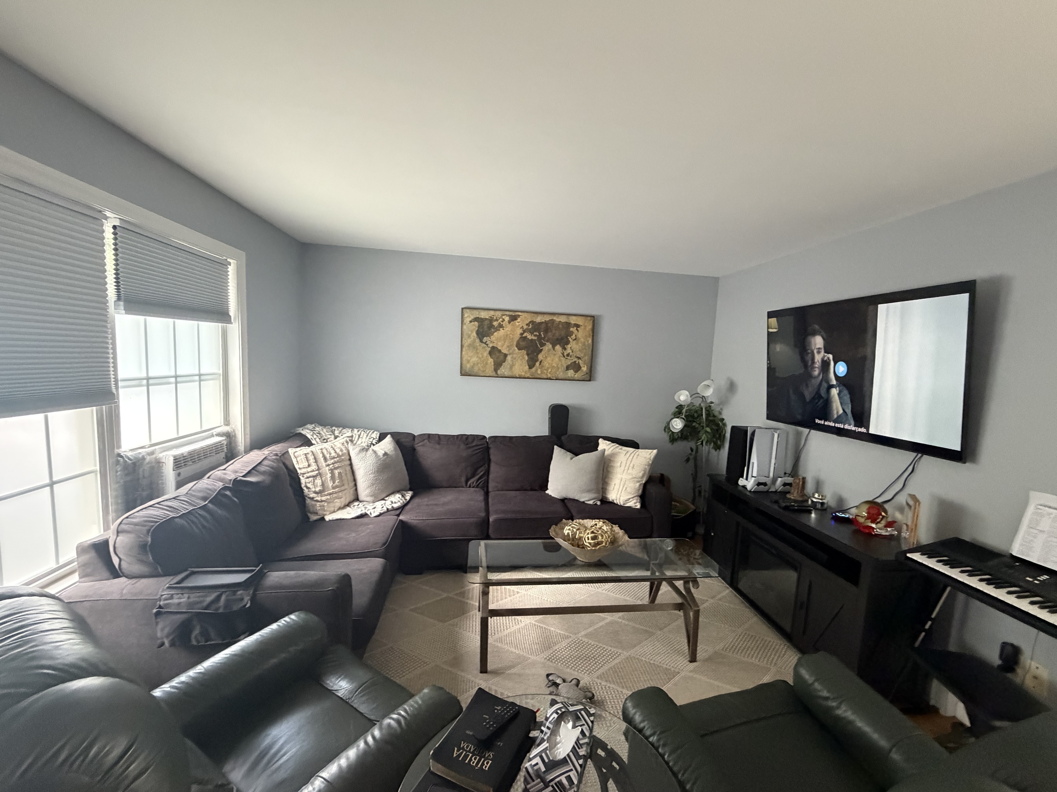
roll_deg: -2.6
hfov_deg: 98.1
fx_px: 458
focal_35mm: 15
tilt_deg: -5.9
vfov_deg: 81.7
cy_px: 407
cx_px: 552
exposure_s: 1/60
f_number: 2.2
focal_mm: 2.22
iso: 800
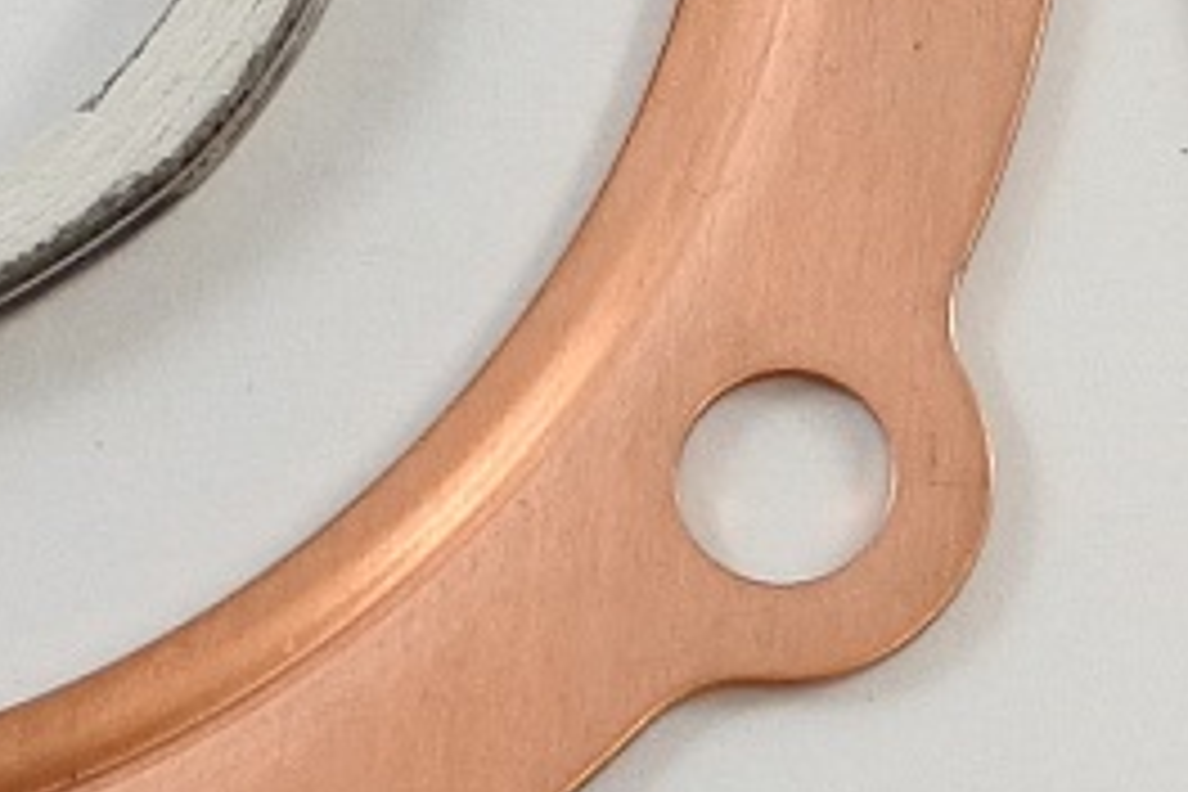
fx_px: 5874
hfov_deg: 11.2
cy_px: -821
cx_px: 1570
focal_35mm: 178
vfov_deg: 7.4
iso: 400
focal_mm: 10
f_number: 3.5
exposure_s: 1/200
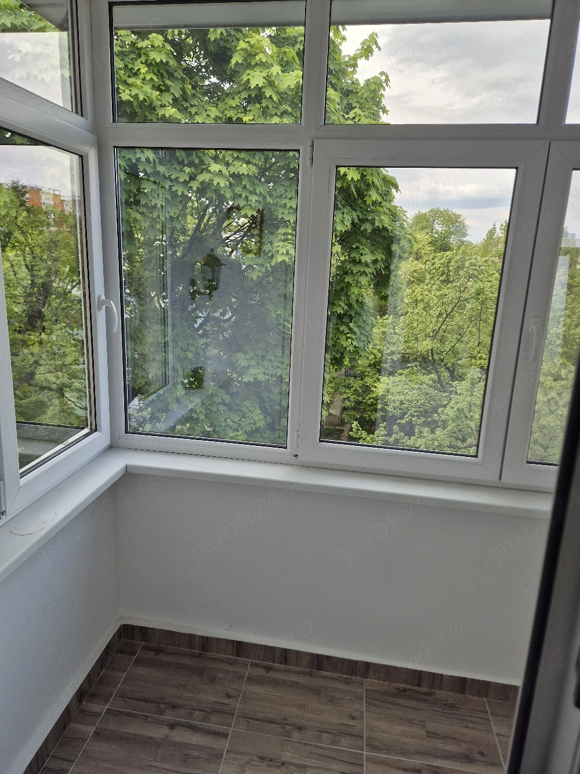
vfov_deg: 73.9
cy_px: 387
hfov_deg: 58.9
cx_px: 290
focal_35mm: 23
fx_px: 514
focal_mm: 5.4
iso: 25
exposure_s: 1/526
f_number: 1.8
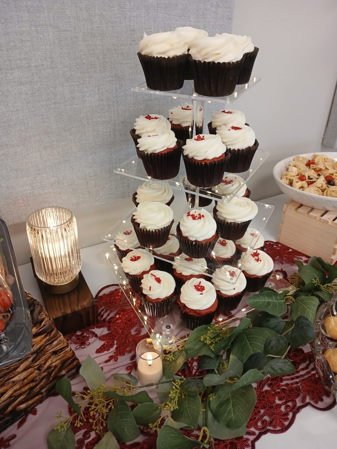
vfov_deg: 67.3
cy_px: 224
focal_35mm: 26
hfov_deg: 53.1
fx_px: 337
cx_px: 168
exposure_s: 1/60
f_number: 1.8
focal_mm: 3.98
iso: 200
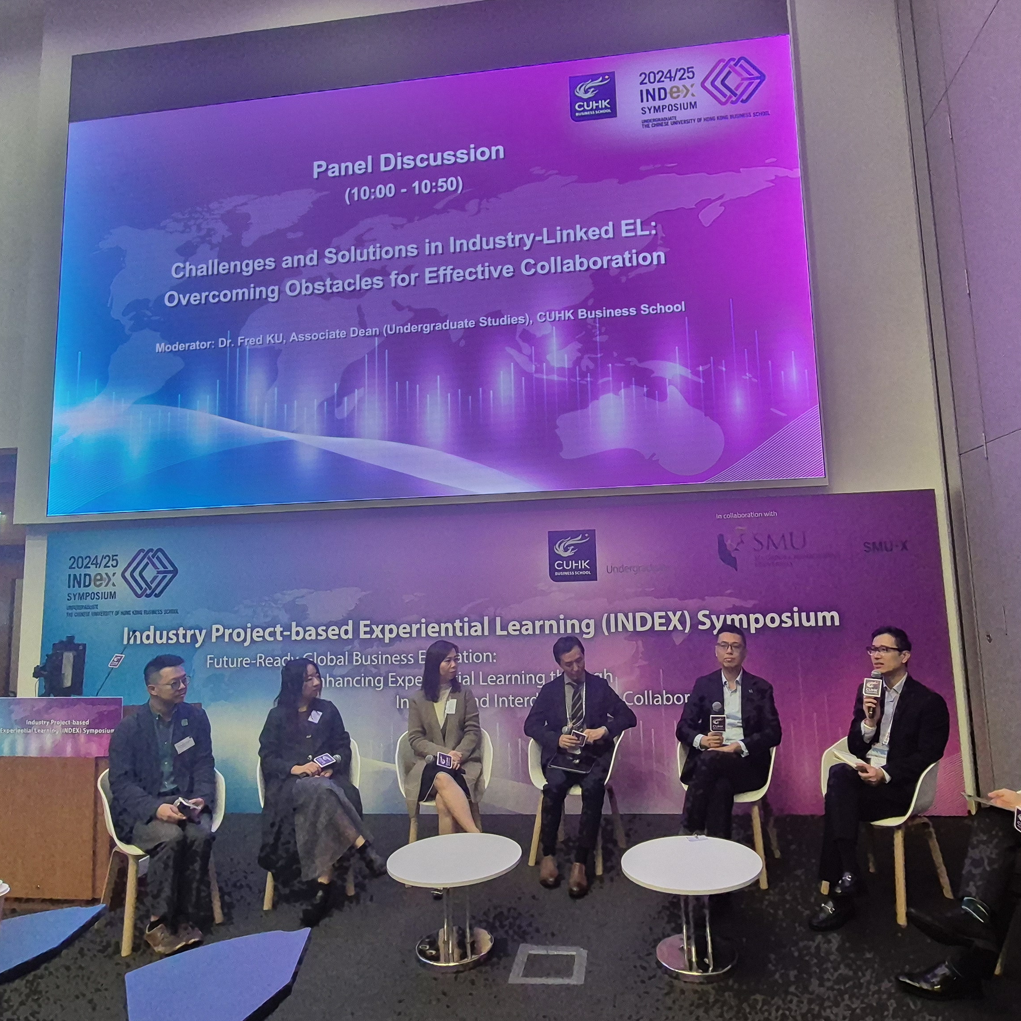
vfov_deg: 74.8
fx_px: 667
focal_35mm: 20
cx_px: 578
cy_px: 481
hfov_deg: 74.5
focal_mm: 2.2
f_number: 2.2
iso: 160
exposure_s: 1/64
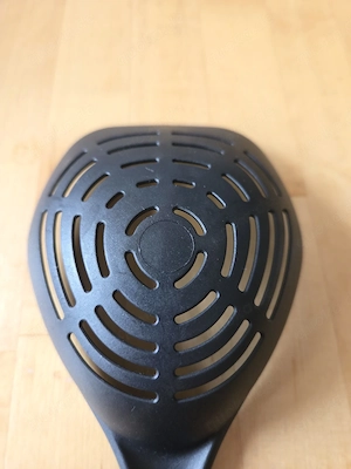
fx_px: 311
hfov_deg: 58.9
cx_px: 176
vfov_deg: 73.9
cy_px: 234
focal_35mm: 23
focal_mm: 5.4
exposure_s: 1/33.4
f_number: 1.8
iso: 500
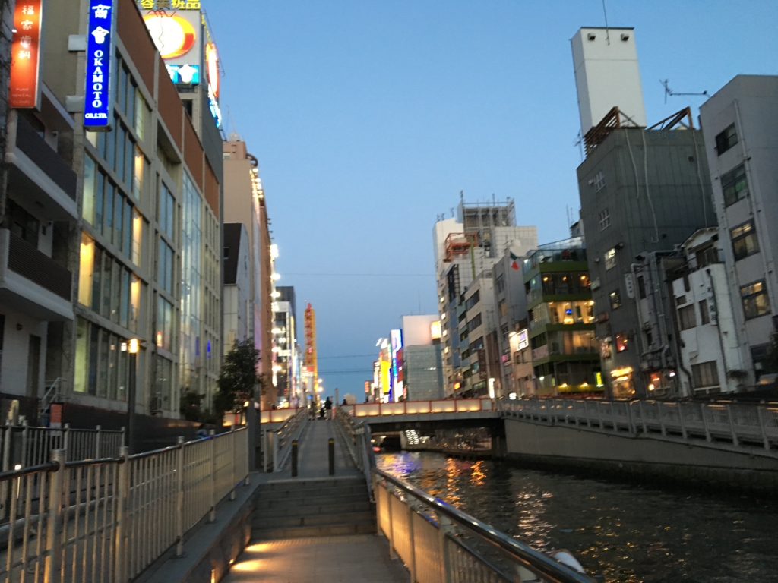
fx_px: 652
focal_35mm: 29
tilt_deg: +9.5
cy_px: 292
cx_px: 389
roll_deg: +2.0
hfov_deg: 61.7
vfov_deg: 48.2
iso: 125
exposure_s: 1/30
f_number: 2.2
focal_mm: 4.15
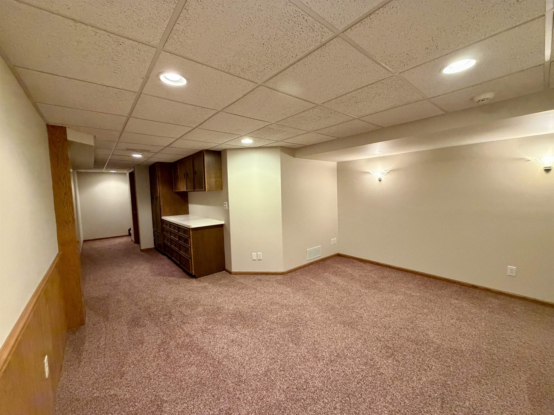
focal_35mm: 14
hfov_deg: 102.1
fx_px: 224
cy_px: 208
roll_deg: +1.7
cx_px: 277
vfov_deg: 85.7
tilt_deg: -4.8
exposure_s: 1/60
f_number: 2.2
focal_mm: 2.22
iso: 640
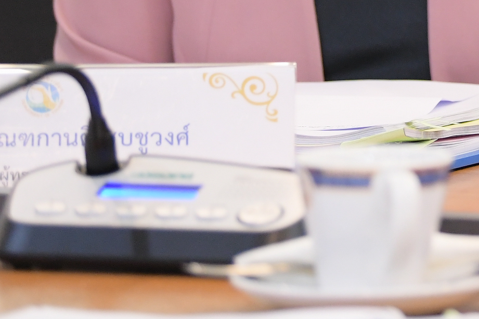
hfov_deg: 4.1
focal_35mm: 502
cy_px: -379
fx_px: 6679
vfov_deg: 2.7
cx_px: 969
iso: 1600
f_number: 2.8
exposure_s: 1/125
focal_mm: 112
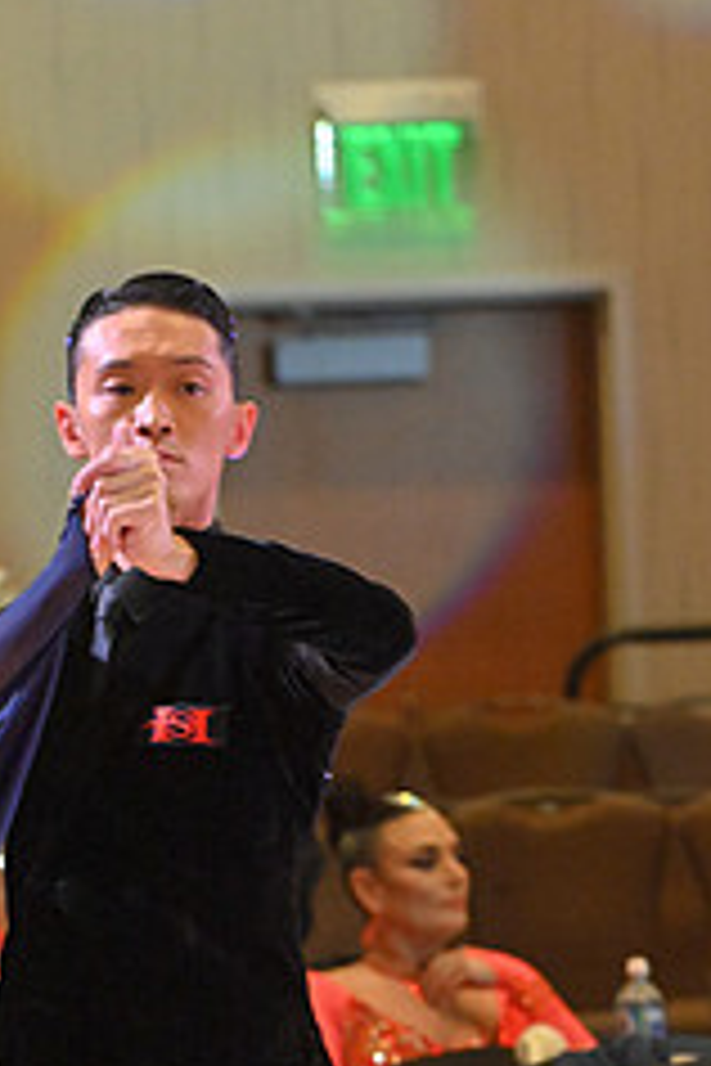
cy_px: 1246
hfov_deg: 4.2
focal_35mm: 331
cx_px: 218
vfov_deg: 6.2
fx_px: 9805
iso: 5000
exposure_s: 1/400
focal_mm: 135
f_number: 5
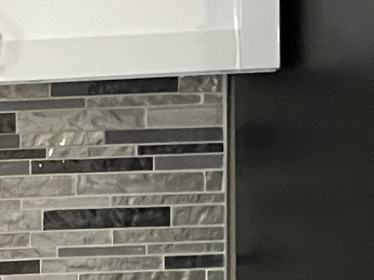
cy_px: 307
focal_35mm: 170
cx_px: -116
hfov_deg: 11.3
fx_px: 1836
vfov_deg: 8.7
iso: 400
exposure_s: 1/35
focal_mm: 3.99
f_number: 1.8
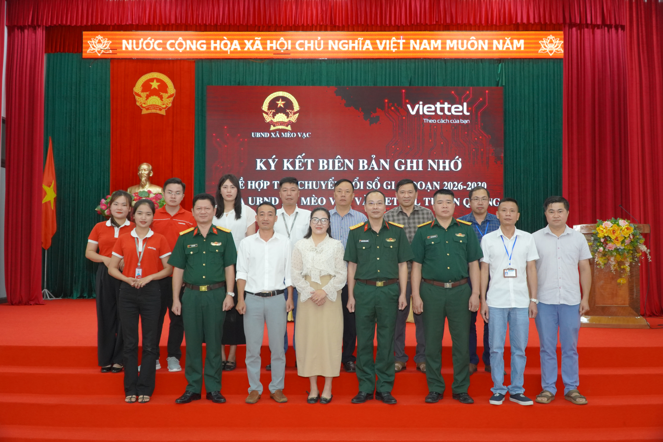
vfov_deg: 38.4
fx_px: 635
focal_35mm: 34
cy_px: 221
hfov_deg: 55.1
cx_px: 332
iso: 1600
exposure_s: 1/160
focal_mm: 23
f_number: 4
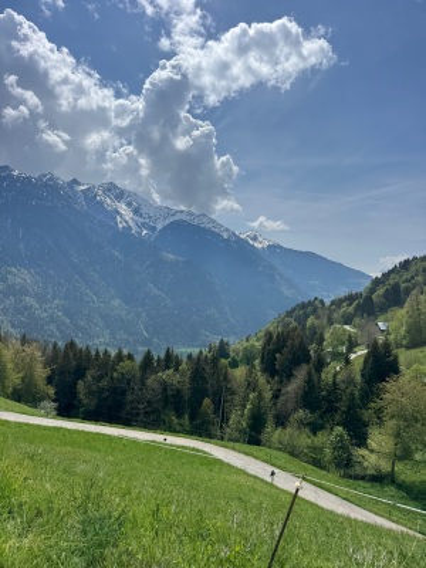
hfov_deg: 56.8
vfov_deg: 71.6
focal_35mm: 24
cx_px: 213
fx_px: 394
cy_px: 284
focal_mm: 6.76
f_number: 1.78
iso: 80
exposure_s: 1/12346
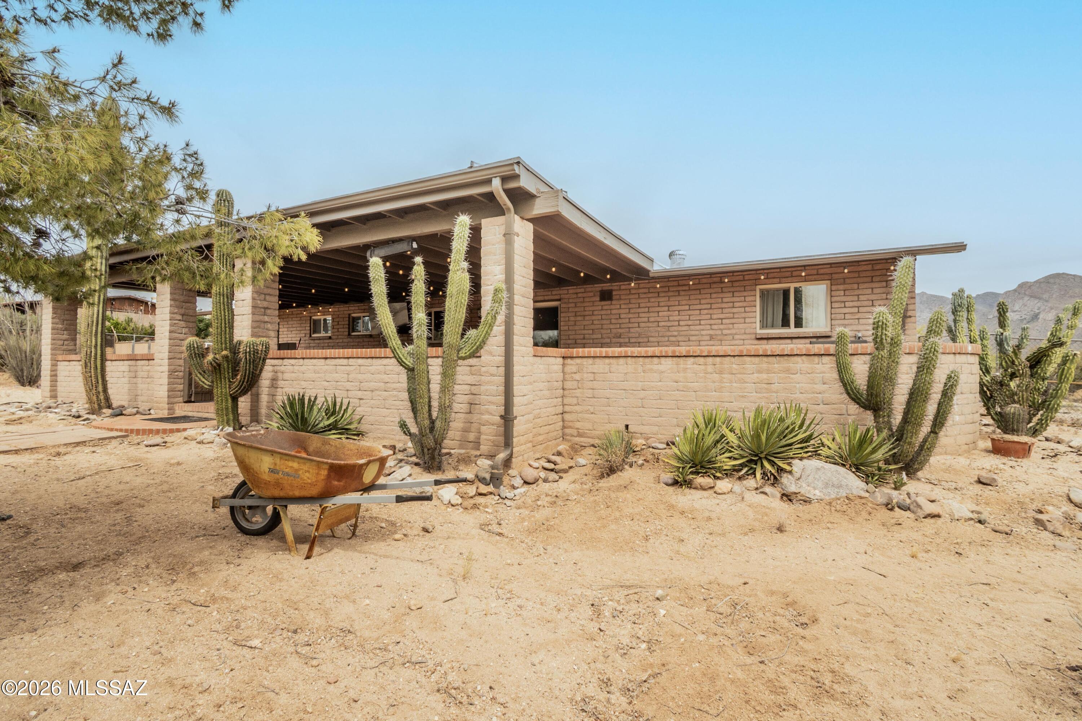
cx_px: 541
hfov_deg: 100.4
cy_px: 360
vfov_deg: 77.3
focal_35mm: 15
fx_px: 451
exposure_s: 1/125
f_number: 13
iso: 200
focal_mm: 10
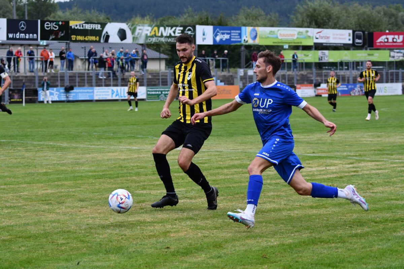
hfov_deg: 17.1
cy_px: 134
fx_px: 1347
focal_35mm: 120
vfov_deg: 11.4
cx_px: 202
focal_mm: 80
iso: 1000
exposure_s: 1/1000
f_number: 4.5
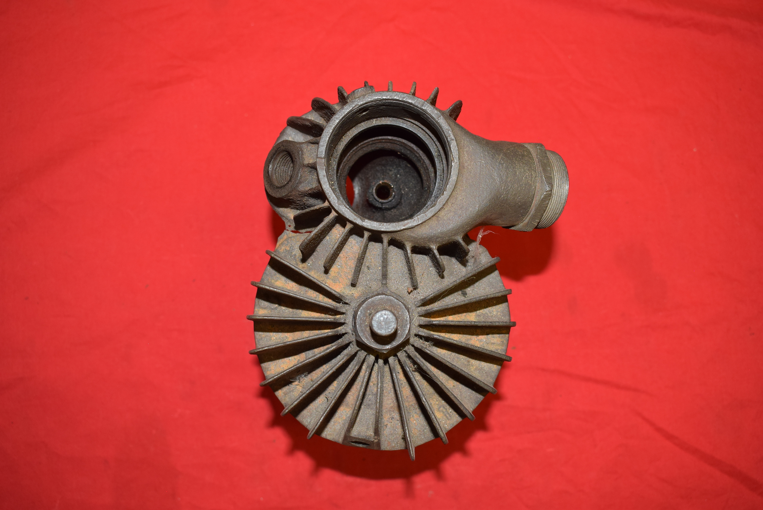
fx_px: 764
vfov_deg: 36.9
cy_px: 255
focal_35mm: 36
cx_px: 382
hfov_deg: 53.1
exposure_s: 1/60
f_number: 5.6
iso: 400
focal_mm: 24
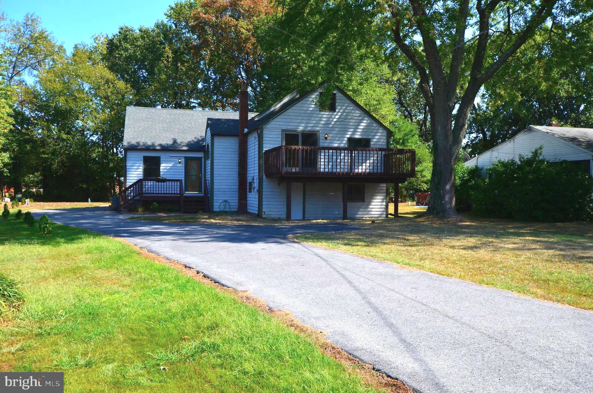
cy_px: 196
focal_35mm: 30
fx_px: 493
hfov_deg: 62.0
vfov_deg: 43.4
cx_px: 296
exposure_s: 1/250
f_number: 10
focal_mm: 20
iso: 320
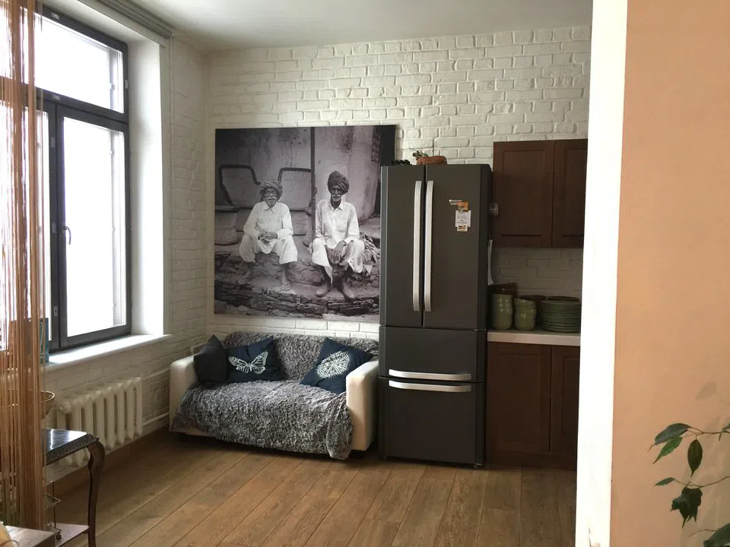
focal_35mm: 29
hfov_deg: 61.7
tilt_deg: -3.0
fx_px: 612
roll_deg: -2.0
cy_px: 274
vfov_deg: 48.2
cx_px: 365
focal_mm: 4.15
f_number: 2.2
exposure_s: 1/33
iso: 64
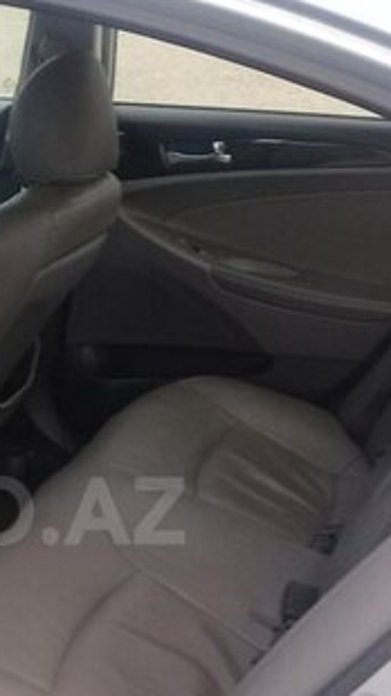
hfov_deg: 16.2
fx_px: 1329
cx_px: -45
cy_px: 511
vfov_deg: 29.0
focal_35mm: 72
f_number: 2.2
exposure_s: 1/33
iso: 50
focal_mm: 3.3
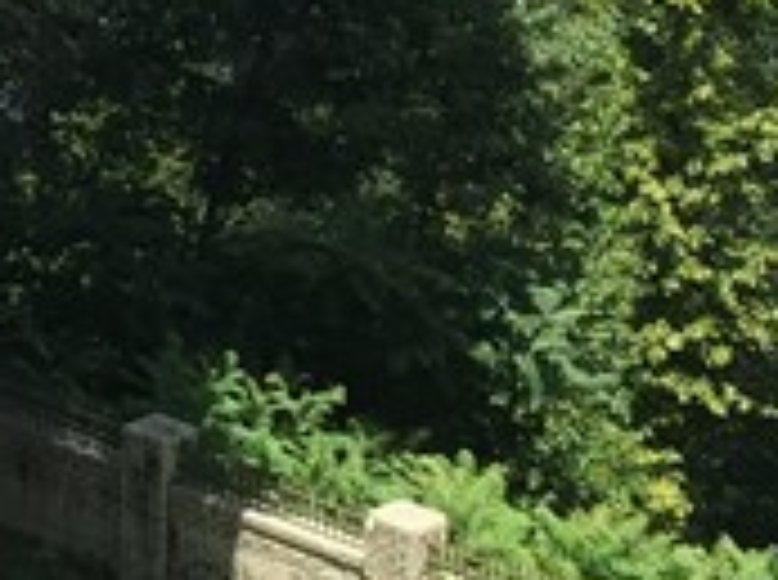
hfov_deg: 11.2
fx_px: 3858
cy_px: -346
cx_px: -265
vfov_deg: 8.4
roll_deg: -1.6
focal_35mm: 172
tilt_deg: -7.9
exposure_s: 1/1412
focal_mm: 4.15
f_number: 2.2
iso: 32
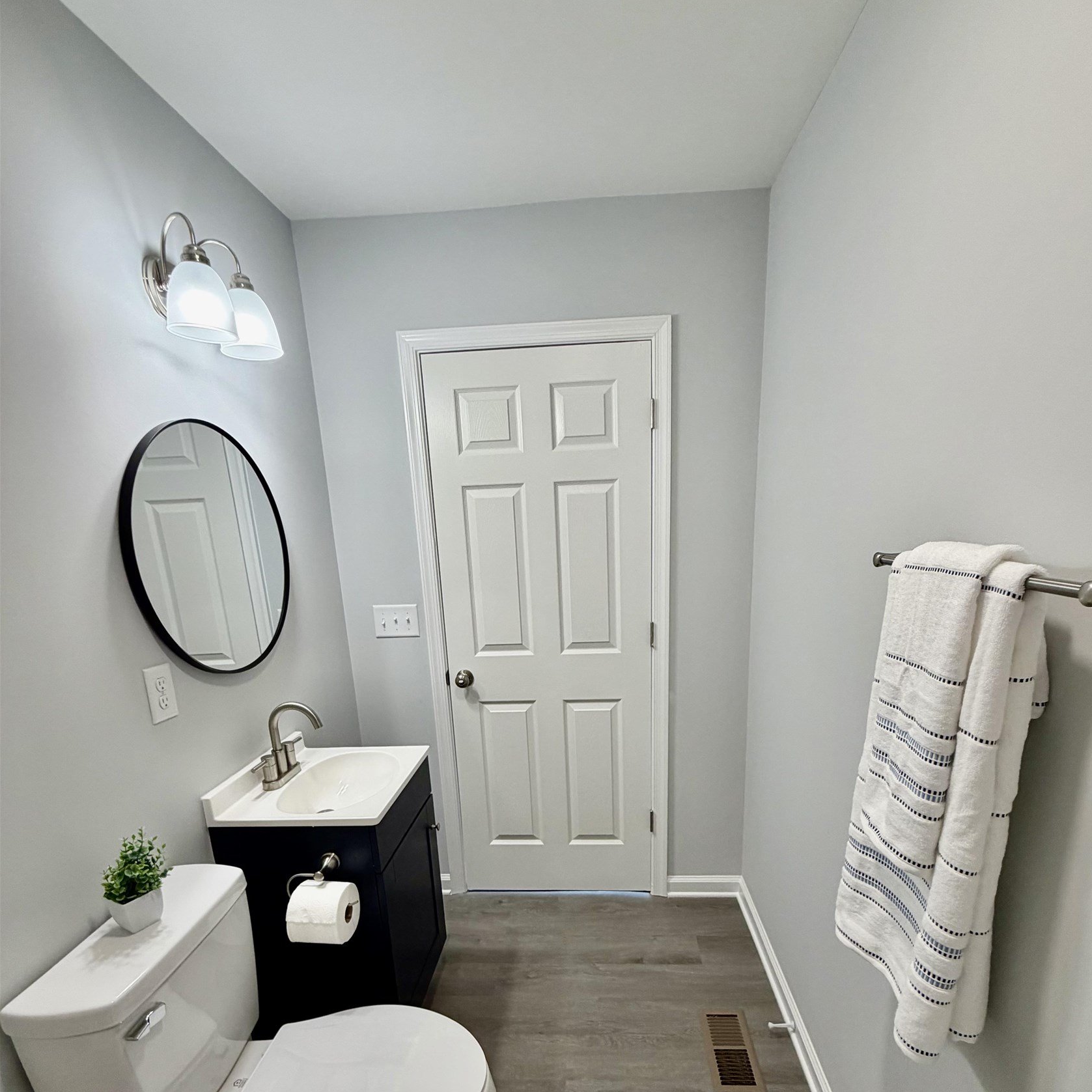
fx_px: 607
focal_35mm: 17
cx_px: 562
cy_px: 686
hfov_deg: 83.9
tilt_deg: -14.6
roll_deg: +2.1
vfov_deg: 82.3
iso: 200
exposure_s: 1/120
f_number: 2.2
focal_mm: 2.22
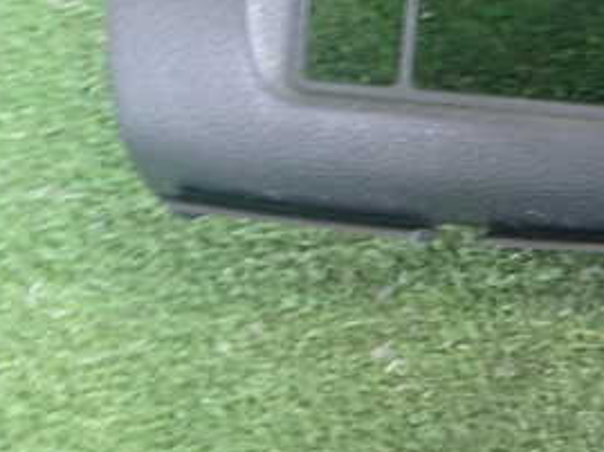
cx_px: 577
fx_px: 1167
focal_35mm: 67
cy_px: 18
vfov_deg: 21.2
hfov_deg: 27.6
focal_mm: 5.4
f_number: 2.3
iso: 500
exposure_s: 1/30
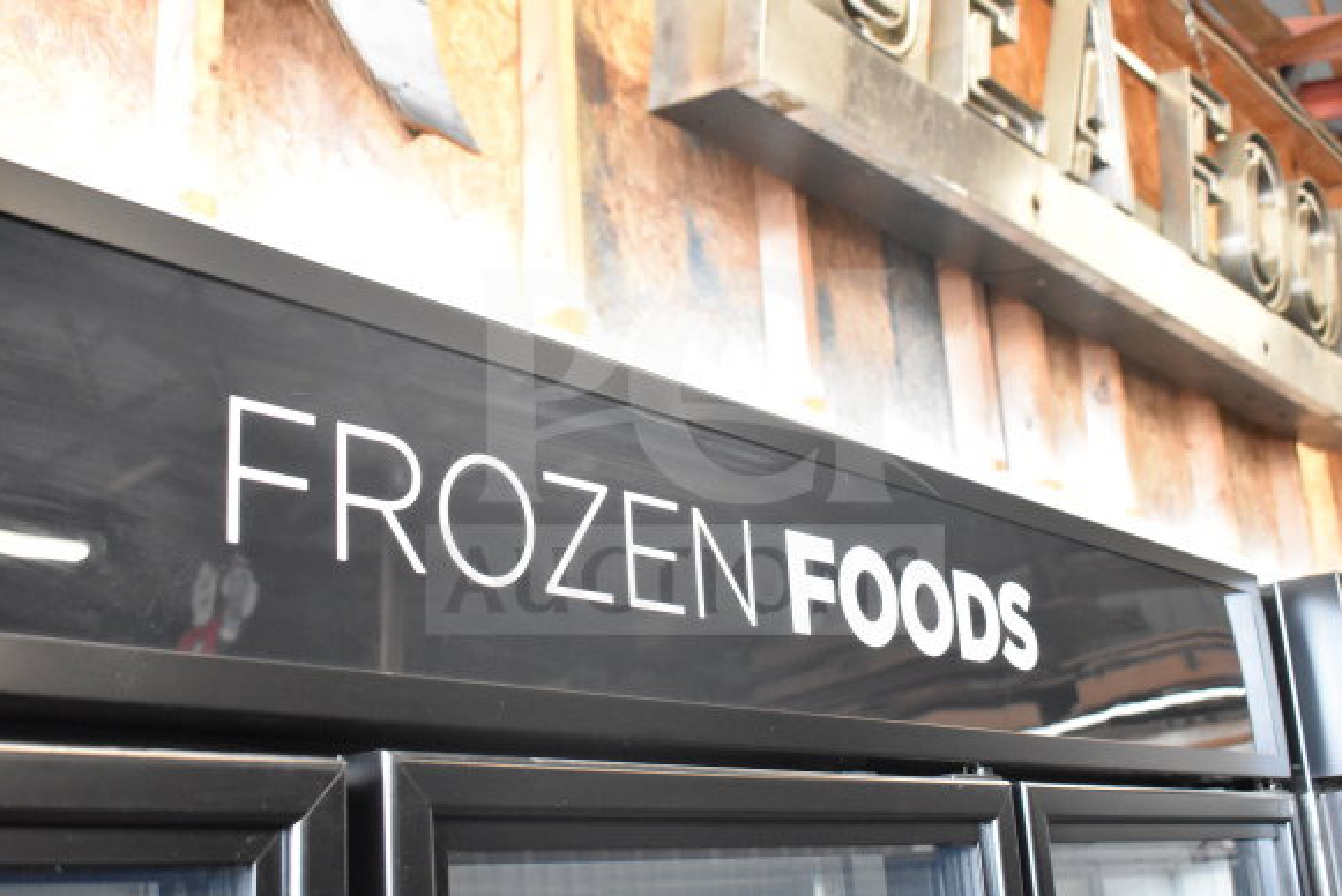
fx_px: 1586
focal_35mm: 43
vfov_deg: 31.6
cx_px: 684
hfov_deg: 45.9
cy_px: 451
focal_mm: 27
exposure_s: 1/125
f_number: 5.6
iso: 6400
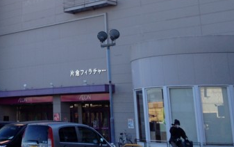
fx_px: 530
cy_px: -24
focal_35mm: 83
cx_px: 25
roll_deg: -0.3
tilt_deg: +14.6
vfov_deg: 15.3
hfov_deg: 24.2
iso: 50
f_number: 2.4
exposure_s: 1/335
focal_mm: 4.12
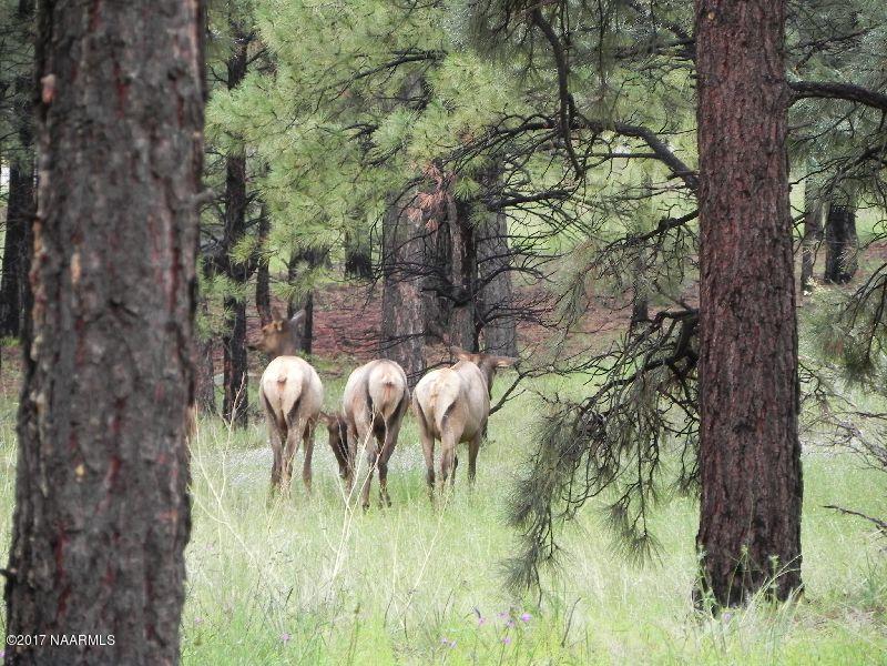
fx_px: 8635
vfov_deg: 4.4
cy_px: 333
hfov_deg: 5.9
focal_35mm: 337
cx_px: 444
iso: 160
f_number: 5
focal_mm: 59.9
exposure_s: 1/108
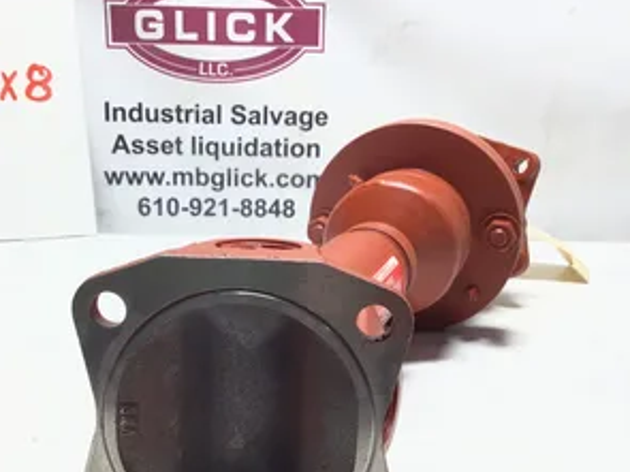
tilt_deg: -14.2
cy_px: 280
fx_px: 764
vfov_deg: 34.2
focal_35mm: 42
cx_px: 282
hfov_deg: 44.7
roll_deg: -2.1
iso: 25
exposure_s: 1/60
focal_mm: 3.3
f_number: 2.4
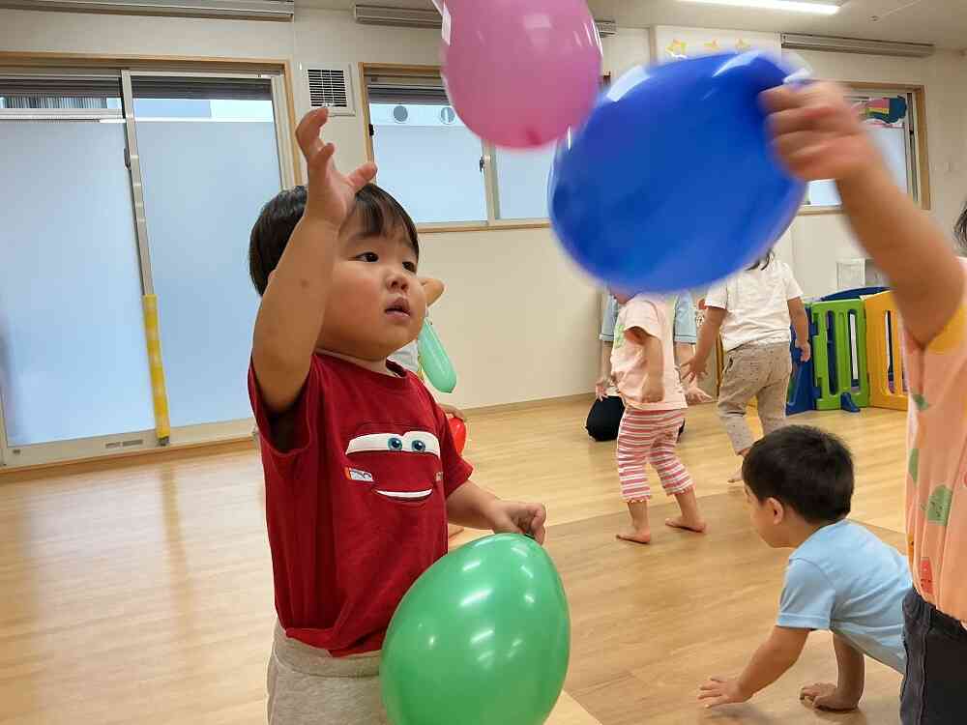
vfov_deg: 48.2
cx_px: 484
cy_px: 362
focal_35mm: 29
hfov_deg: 61.7
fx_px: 810
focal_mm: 3
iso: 50
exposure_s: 1/120
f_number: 1.8
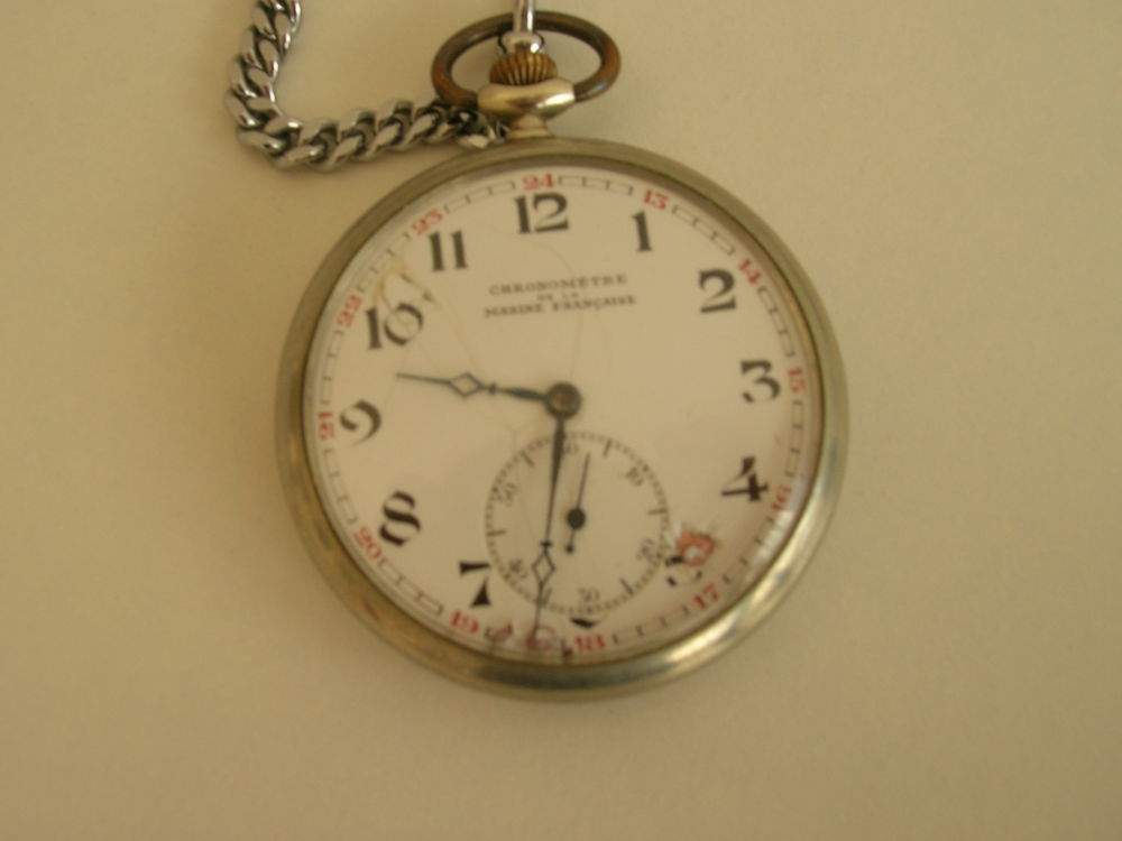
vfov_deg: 39.7
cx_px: 561
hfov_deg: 51.4
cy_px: 420
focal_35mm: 36
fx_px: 1167
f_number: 4.9
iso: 50
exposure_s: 1/23.1
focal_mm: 6
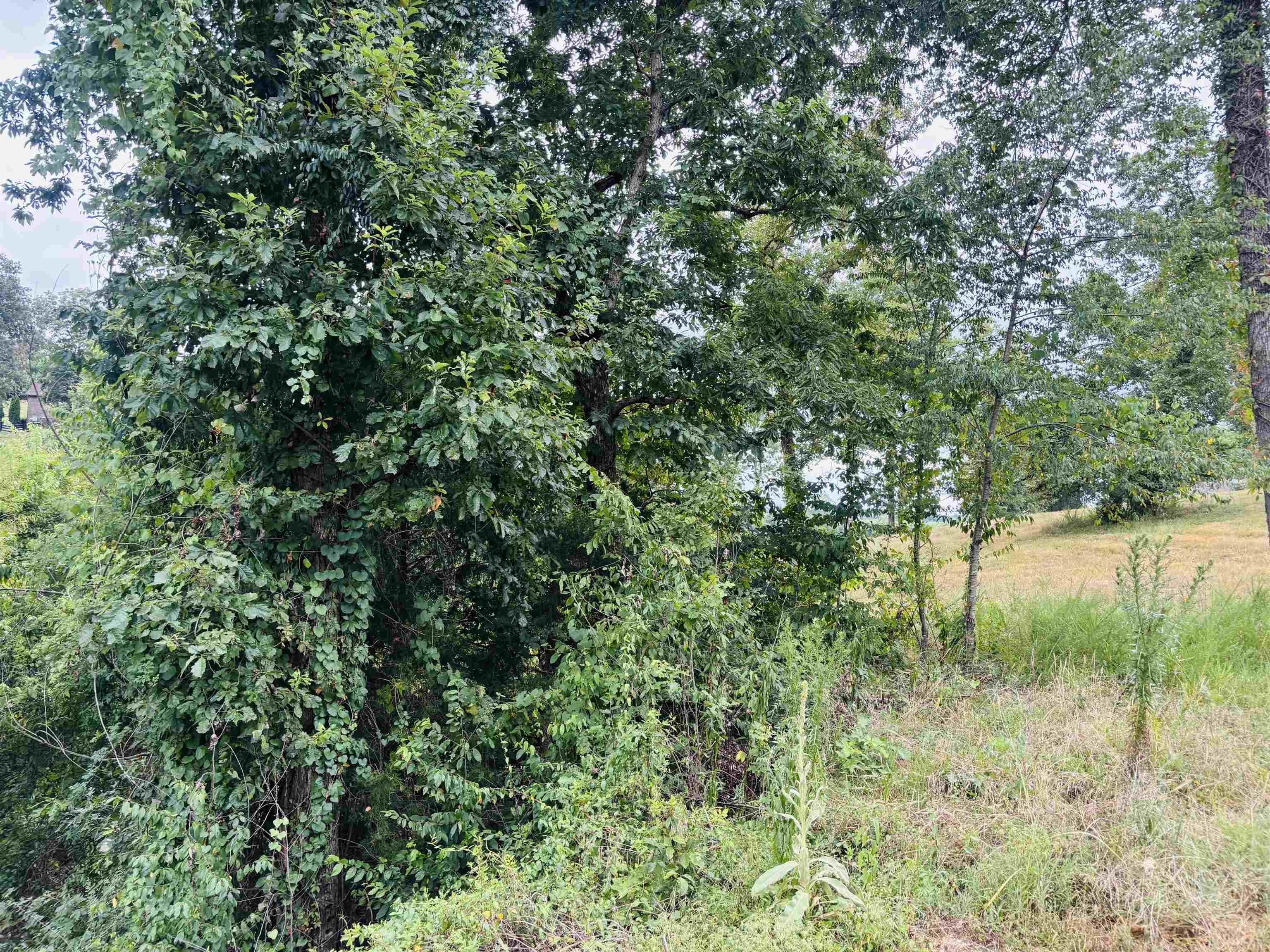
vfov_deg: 53.1
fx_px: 954
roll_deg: -2.3
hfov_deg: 67.3
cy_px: 476
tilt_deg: +4.3
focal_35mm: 26
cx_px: 635
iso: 64
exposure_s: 1/134
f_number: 1.6
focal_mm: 5.96
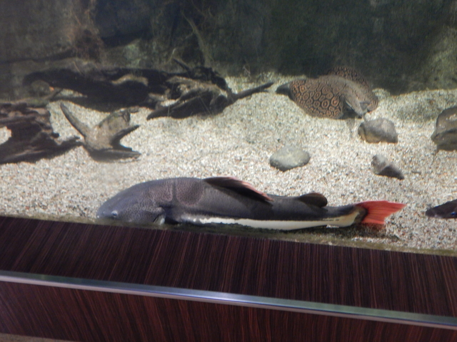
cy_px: 171
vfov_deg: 37.7
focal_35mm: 38
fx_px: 502
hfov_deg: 49.0
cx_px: 228
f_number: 3.4
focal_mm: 6.8
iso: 450
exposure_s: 1/8
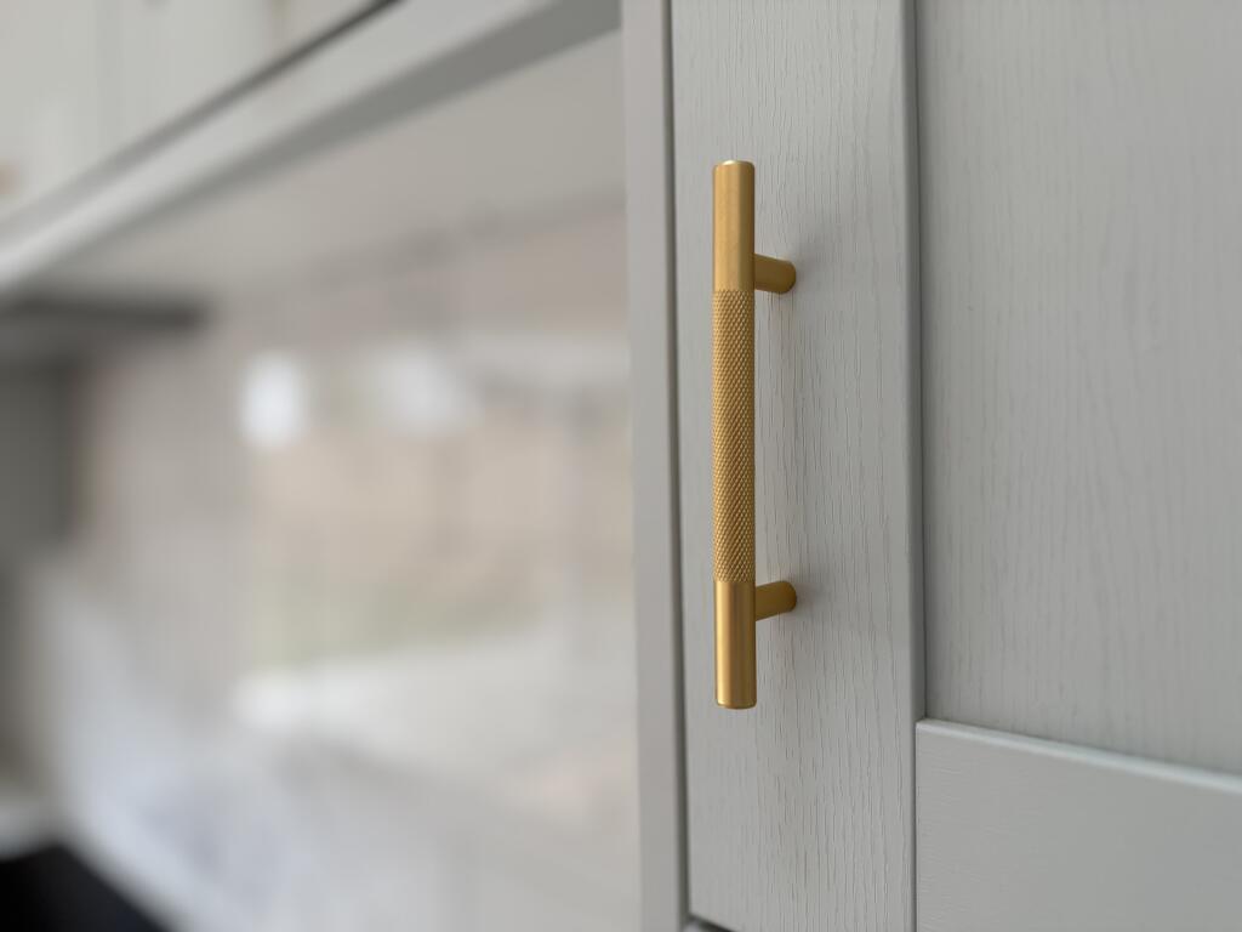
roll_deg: +0.9
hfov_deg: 71.6
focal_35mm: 24
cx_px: 621
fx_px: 861
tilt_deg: -1.6
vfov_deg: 56.8
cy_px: 466
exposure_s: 1/167
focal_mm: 6.76
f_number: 1.78
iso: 64
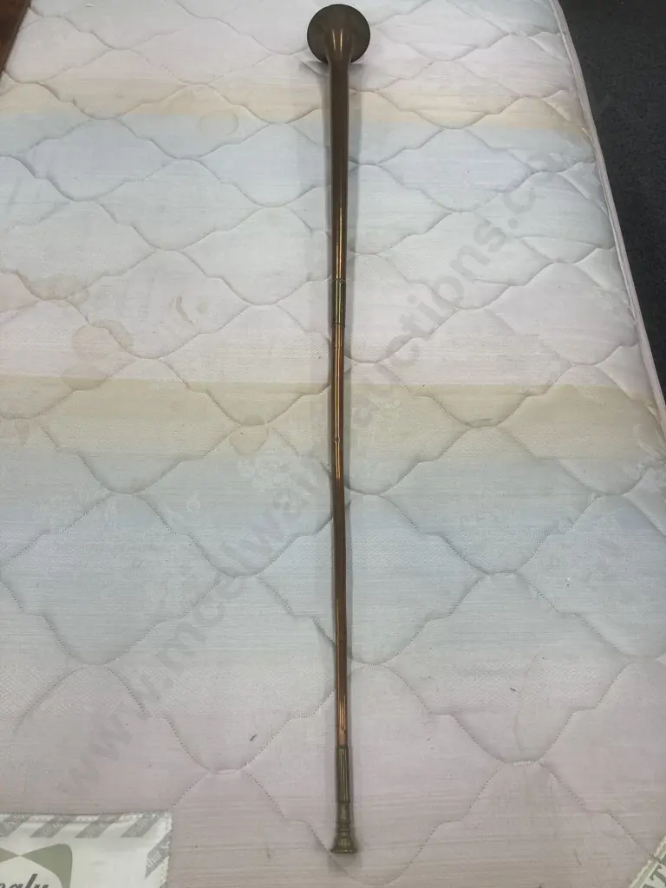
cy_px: 444
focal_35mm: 28
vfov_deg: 63.4
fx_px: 718
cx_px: 333
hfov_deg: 49.7
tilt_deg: -58.1
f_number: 1.8
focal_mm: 3.99
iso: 40
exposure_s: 1/100
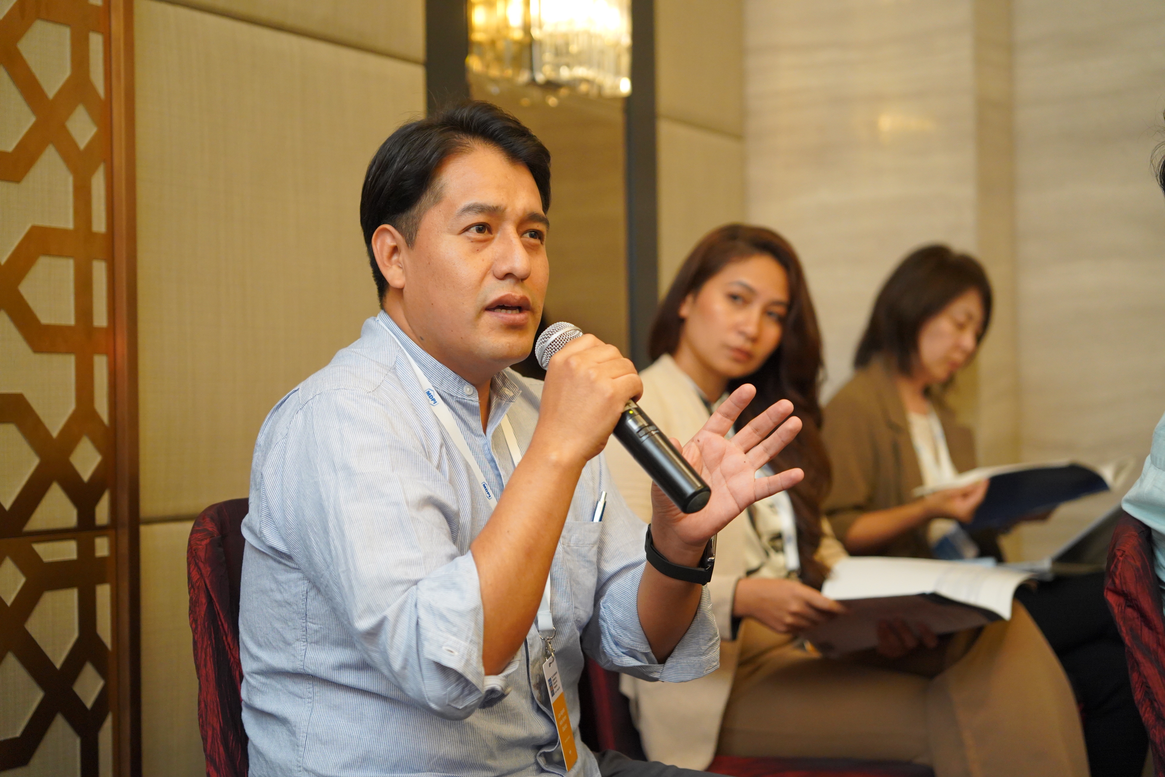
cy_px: 388
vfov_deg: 22.2
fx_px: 1977
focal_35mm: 61
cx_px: 582
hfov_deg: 32.8
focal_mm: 61.1
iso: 5000
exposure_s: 1/125
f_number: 2.8
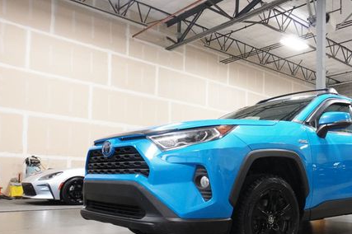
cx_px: 253
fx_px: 352
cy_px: 175
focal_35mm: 36
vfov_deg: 36.0
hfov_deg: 51.4
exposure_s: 1/30
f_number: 9
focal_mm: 16
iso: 5000
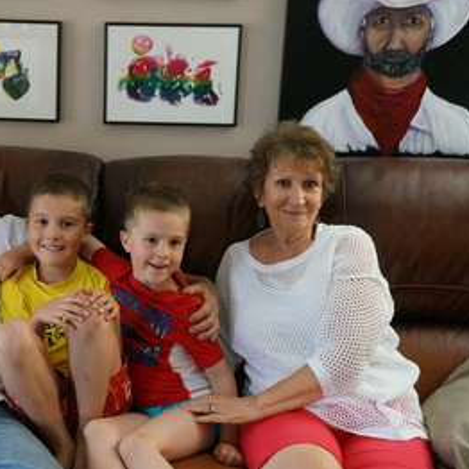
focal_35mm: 49
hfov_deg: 34.2
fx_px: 746
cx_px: 120
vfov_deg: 34.9
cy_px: 233
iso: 3200
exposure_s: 1/50
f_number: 4.5
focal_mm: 25
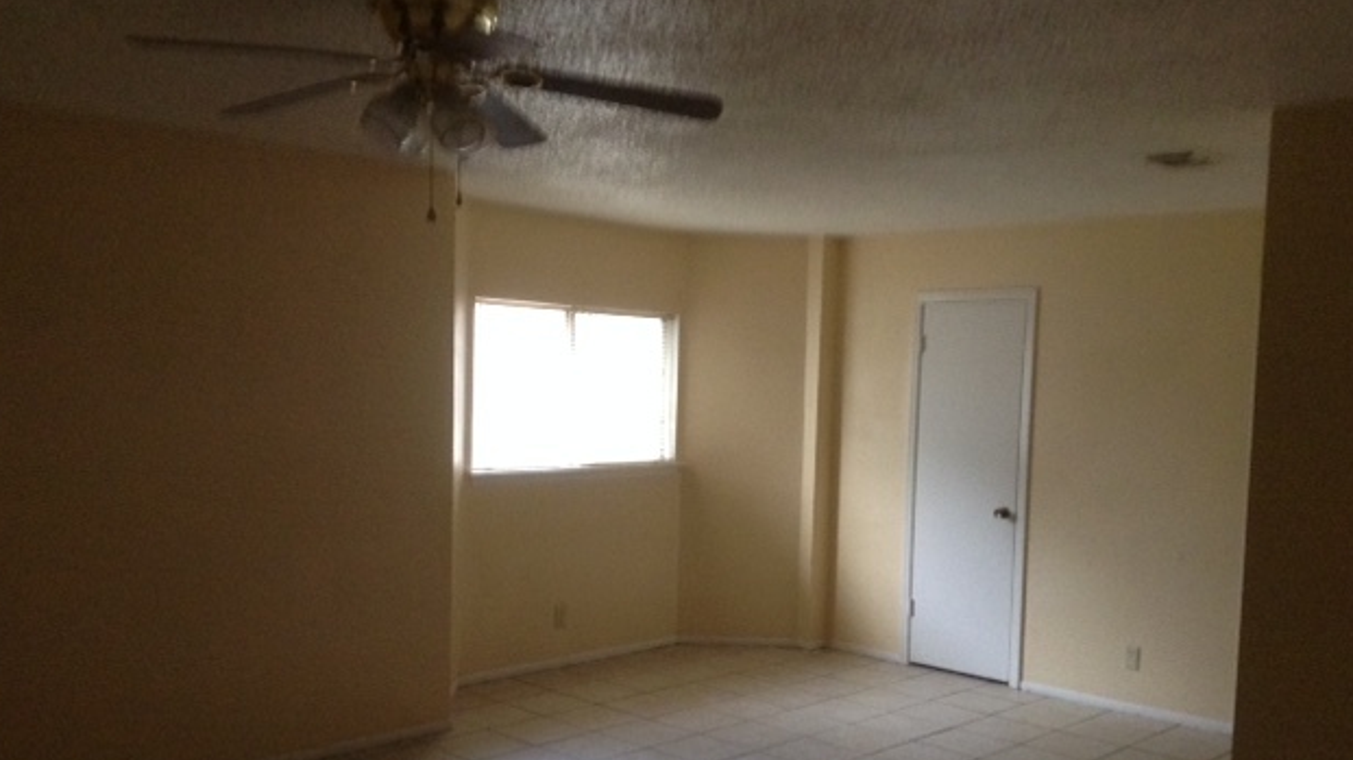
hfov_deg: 54.0
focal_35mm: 37
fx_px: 1327
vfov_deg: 31.8
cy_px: 477
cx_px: 665
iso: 160
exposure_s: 1/24
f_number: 2.4
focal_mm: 3.3
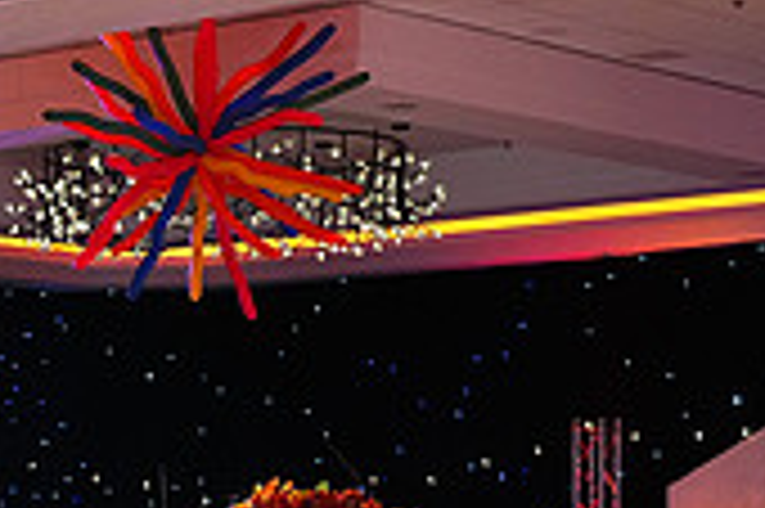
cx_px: -360
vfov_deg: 9.5
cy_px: 789
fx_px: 2972
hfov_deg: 13.8
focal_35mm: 140
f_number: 5
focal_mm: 41
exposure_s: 1/400
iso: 5000
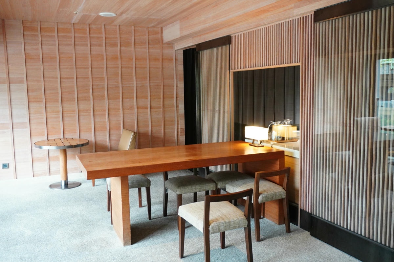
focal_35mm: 34
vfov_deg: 38.3
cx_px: 197
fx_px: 377
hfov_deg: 55.1
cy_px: 131
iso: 2000
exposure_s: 1/40
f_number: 4
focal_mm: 23
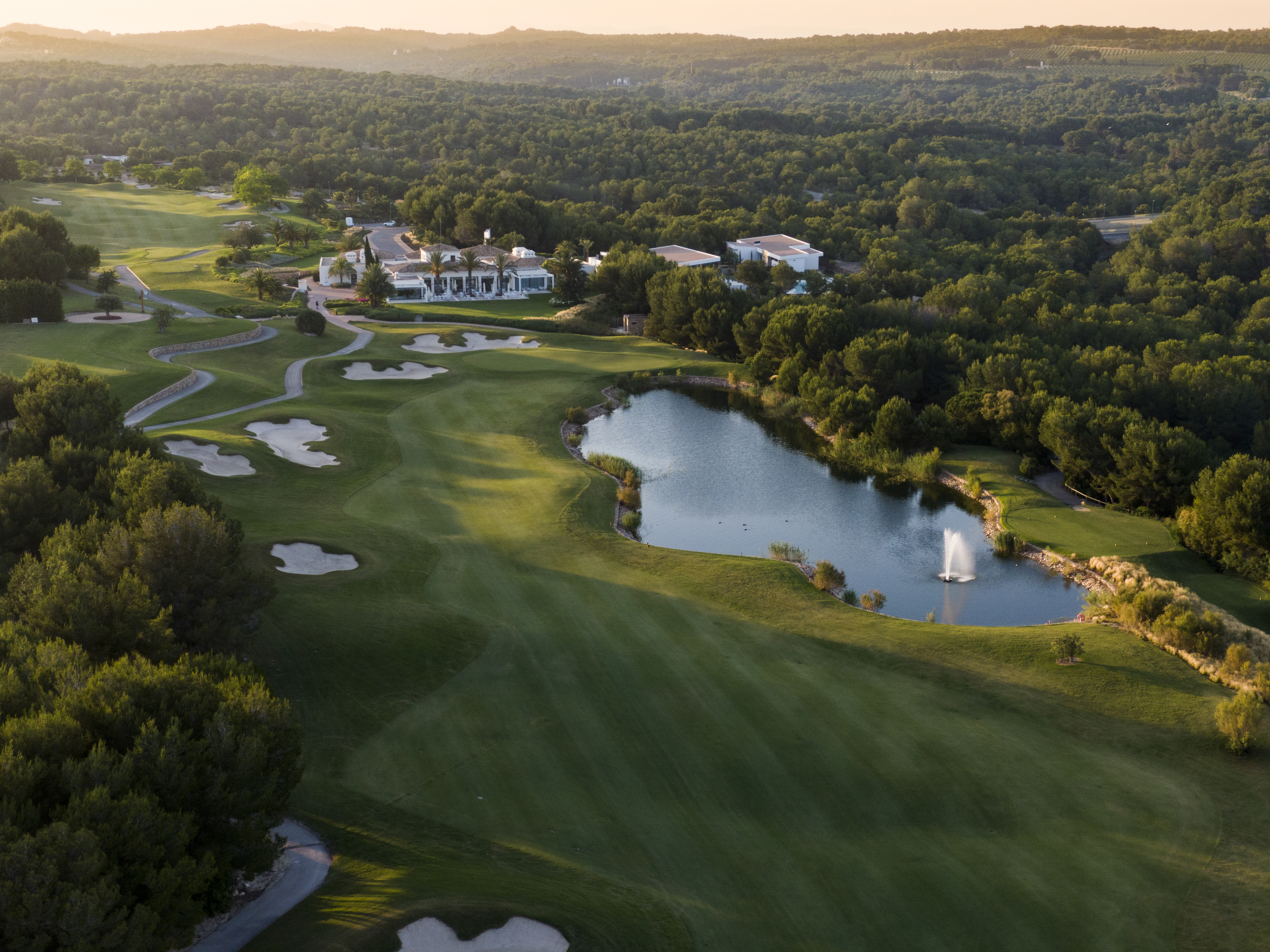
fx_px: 1761
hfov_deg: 39.7
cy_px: 476
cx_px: 635
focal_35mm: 48
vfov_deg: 30.3
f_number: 3.8
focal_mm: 8.6
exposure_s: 1/240
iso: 100
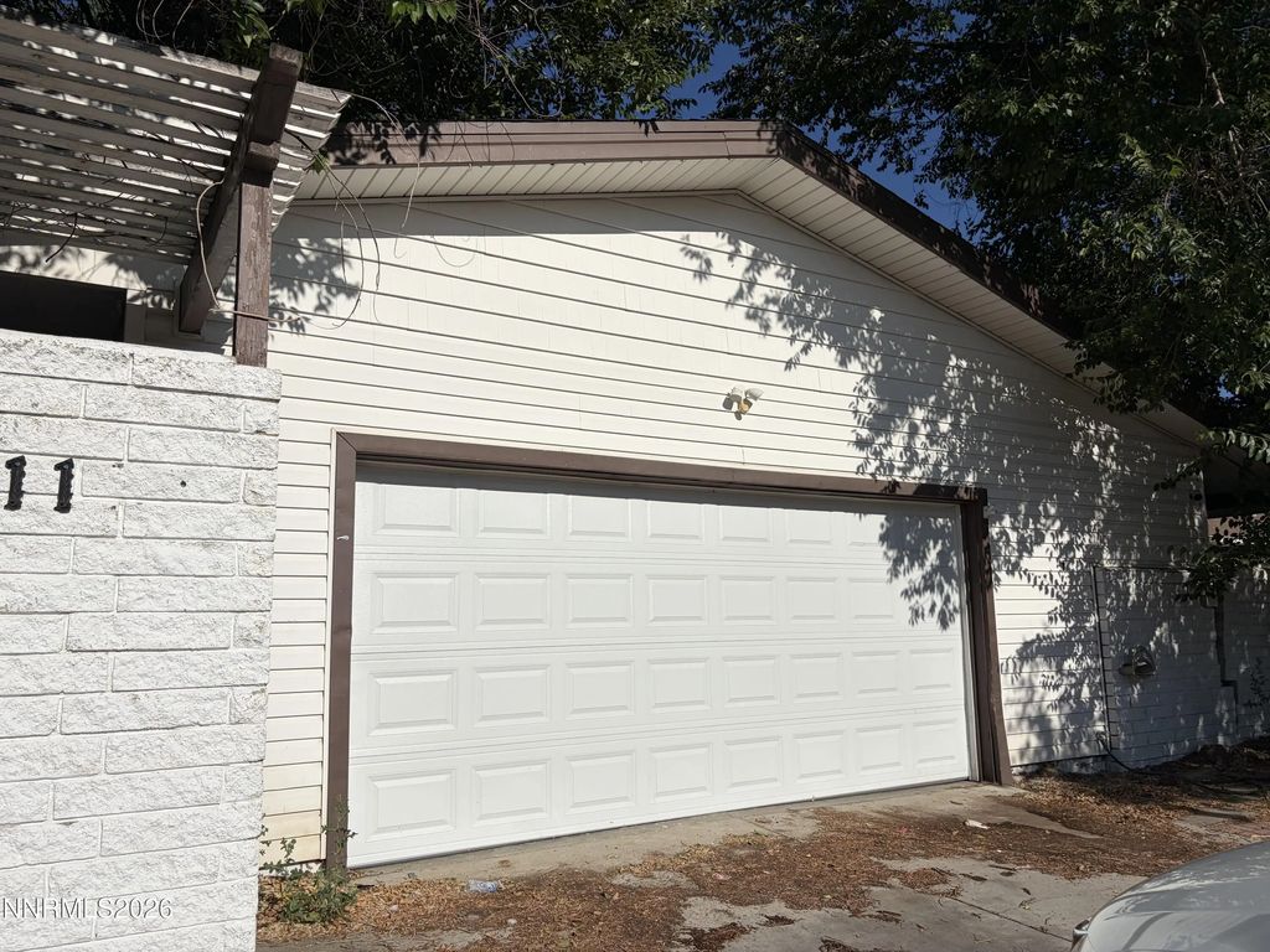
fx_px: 954
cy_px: 476
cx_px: 635
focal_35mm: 26
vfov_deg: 53.1
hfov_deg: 67.3
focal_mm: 5.96
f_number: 1.6
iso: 50
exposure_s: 1/14493
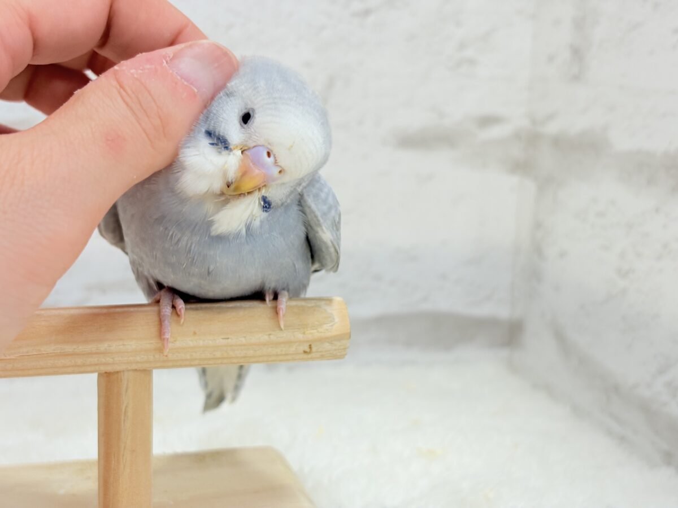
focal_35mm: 52
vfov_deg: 28.0
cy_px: 254
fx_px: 1018
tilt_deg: -10.0
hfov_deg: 36.8
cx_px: 339
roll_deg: -0.2
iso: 80
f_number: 1.6
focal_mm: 5.96
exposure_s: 1/100
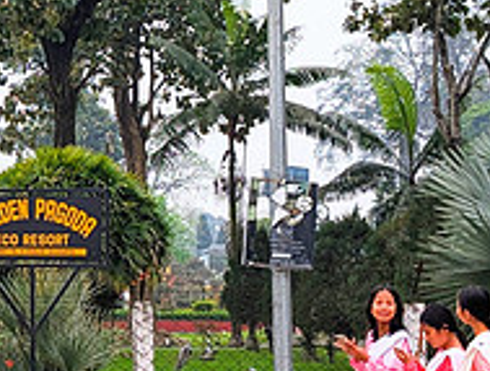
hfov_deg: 12.5
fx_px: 2130
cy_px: 183
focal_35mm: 150
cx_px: -228
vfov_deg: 9.9
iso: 21
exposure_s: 1/131
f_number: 1.68
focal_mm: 6.9
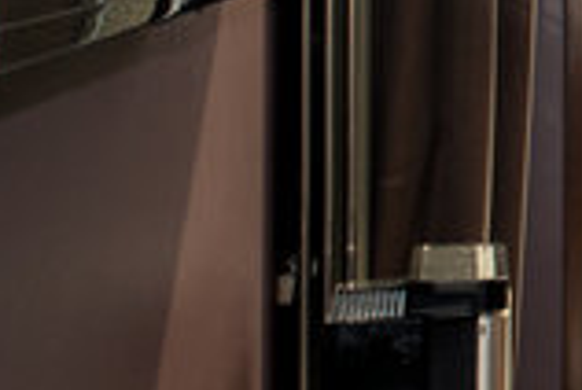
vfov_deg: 9.8
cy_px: -136
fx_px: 2219
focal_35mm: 137
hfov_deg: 13.4
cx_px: 1065
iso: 400
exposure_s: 1/125
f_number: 8
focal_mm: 35
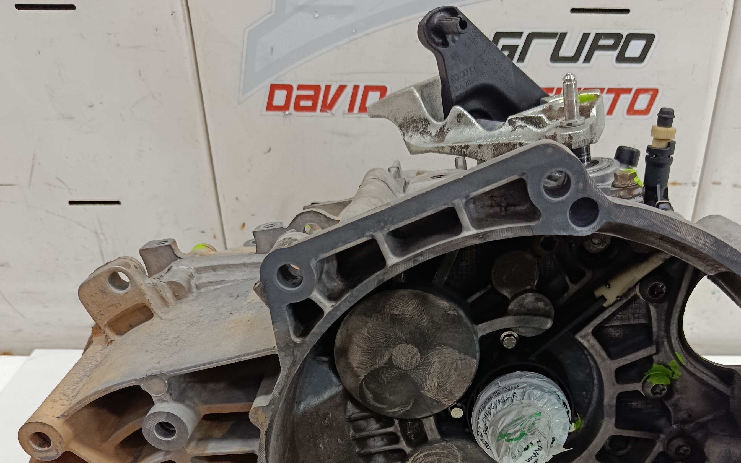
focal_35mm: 38
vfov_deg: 32.0
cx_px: 445
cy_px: 413
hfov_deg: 51.2
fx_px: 767
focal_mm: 5.24
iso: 691
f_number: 1.7
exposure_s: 1/50
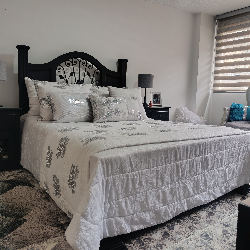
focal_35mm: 28
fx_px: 229
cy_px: 121
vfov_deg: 57.3
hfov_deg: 57.2
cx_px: 136
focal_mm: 6.14
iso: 500
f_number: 1.6
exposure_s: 1/30
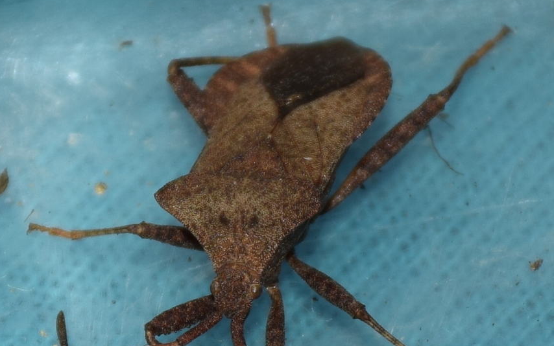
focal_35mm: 240
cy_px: 198
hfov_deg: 8.7
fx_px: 3624
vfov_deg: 5.5
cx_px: 262
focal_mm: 140
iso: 100
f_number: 8
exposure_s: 1/60
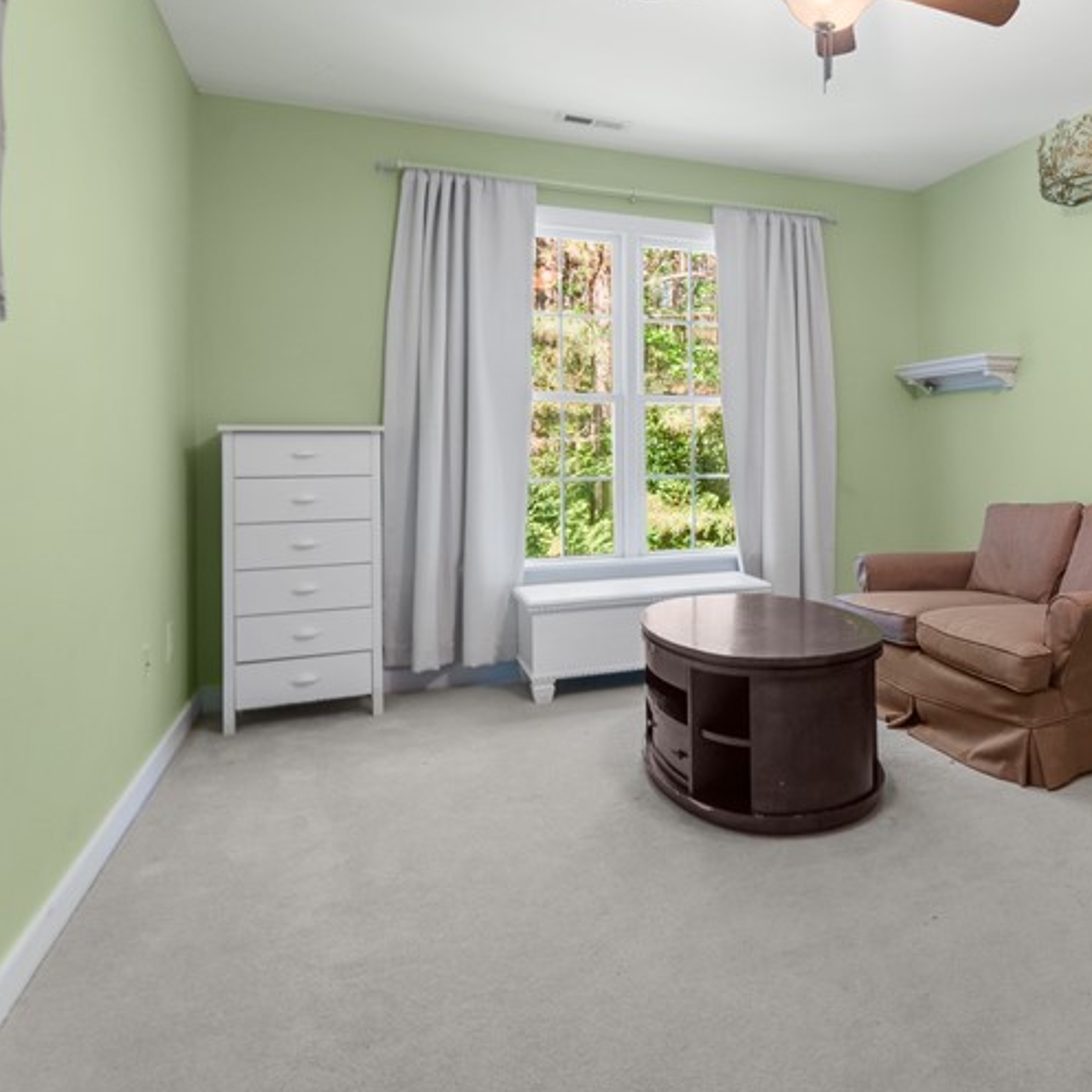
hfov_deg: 54.5
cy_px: 435
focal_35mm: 26
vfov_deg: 60.4
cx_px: 945
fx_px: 928
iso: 640
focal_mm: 14
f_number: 9
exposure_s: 1/1.67
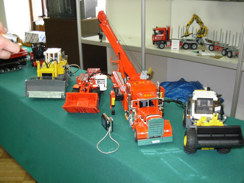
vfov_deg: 37.7
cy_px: 92
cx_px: 122
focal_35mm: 38
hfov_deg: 49.0
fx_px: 268
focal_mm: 6.3
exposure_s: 1/18.4
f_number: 2.9
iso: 200
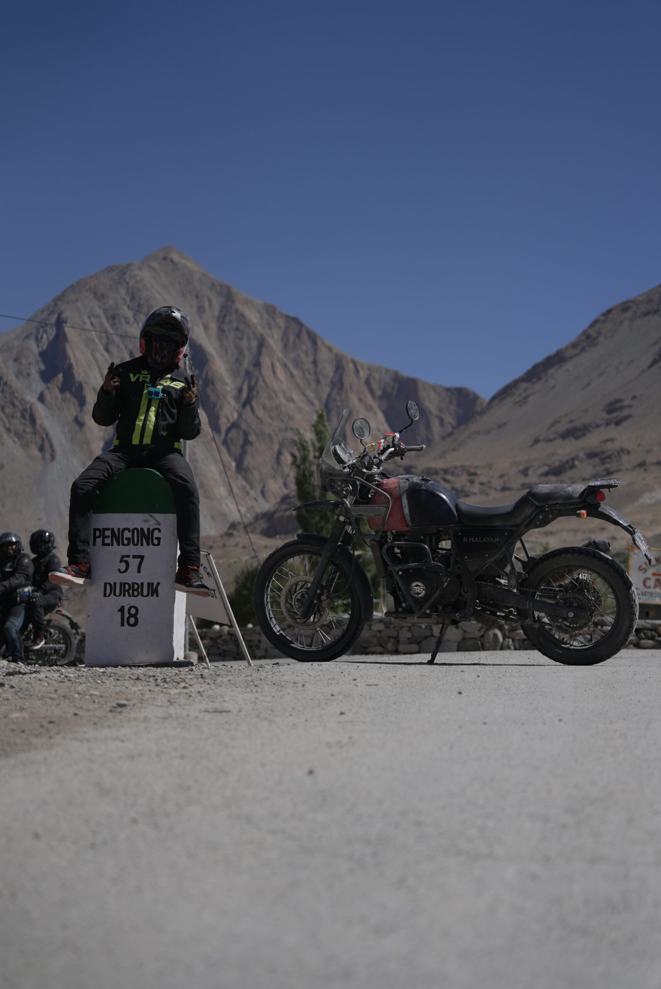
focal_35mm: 66
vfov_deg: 30.5
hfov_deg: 20.6
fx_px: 1815
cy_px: 494
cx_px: 330
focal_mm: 66
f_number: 2.8
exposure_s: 1/4000
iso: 100
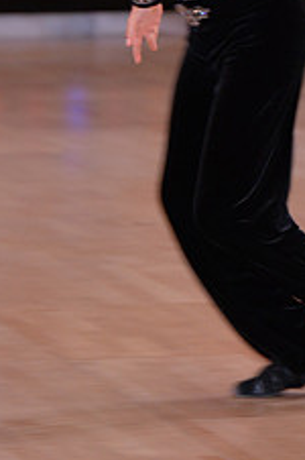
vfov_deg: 4.0
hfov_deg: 2.7
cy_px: -92
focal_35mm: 514
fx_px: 6552
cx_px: 139
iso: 2000
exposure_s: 1/250
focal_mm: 200
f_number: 5.6
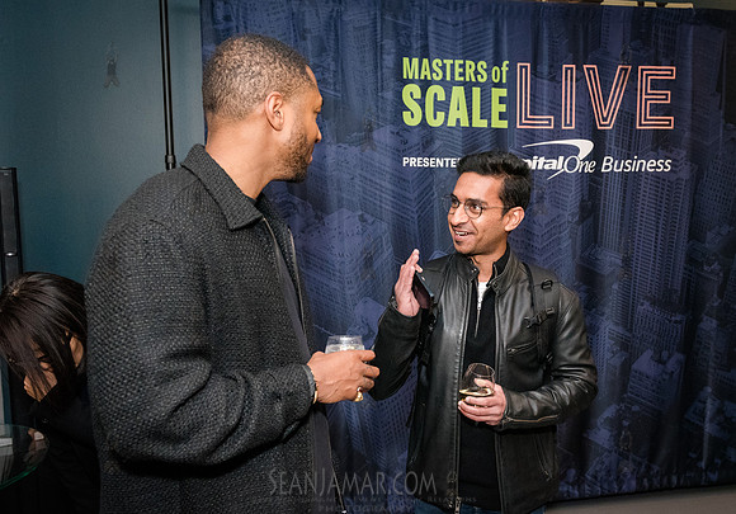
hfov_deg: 54.0
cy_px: 273
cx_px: 461
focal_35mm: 34
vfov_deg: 39.7
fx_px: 712
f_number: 4
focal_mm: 27
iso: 6400
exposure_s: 1/200
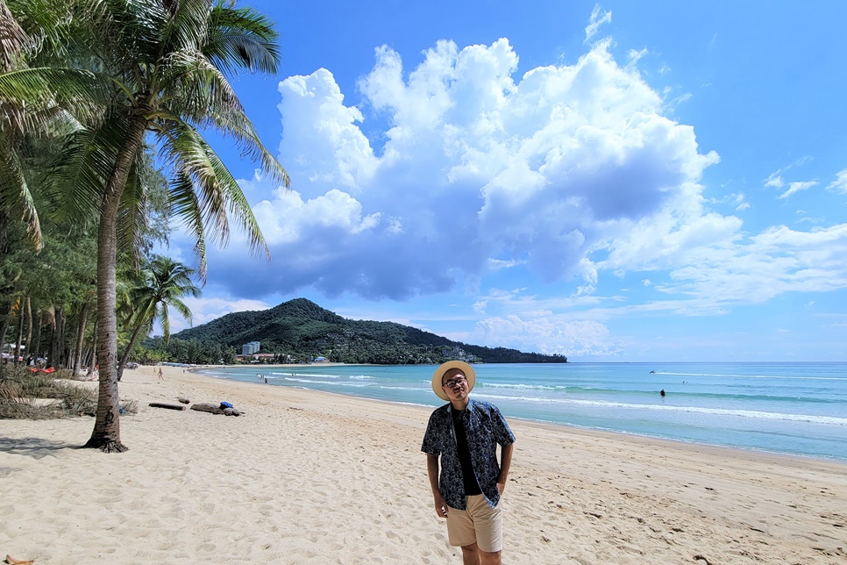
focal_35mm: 14
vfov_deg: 80.7
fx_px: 329
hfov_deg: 104.2
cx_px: 437
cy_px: 322
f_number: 2.2
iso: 50
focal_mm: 2.2
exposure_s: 1/3945
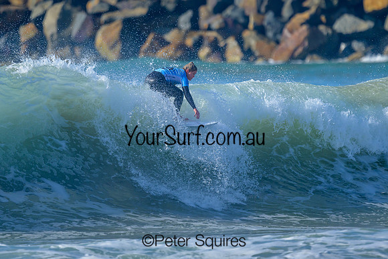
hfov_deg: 1.9
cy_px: 85
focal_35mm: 1098
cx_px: 162
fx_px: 11838
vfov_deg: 1.3
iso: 450
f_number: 6.3
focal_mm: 800
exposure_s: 1/2000
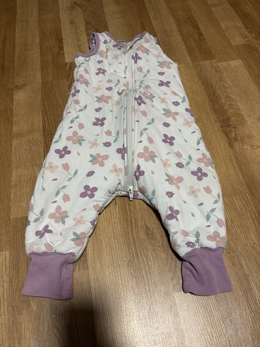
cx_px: 130
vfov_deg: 67.3
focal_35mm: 26
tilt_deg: -61.3
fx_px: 260
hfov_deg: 53.1
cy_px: 174
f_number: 1.6
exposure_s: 1/50
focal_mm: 5.96
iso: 125
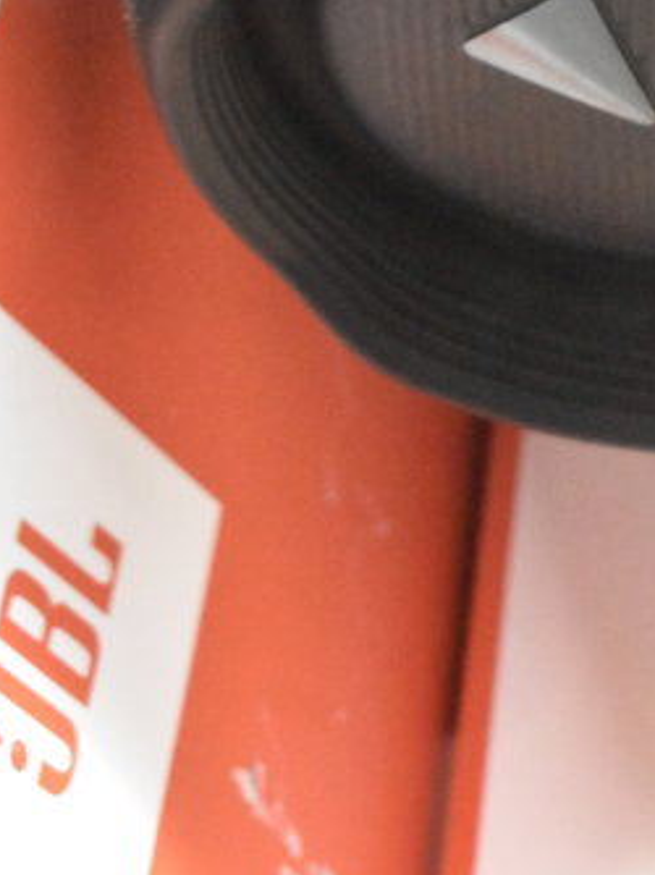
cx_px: 747
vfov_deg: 13.8
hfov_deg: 10.6
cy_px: -250
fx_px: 3494
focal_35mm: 138
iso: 9000
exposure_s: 1/60
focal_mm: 35
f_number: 4.5
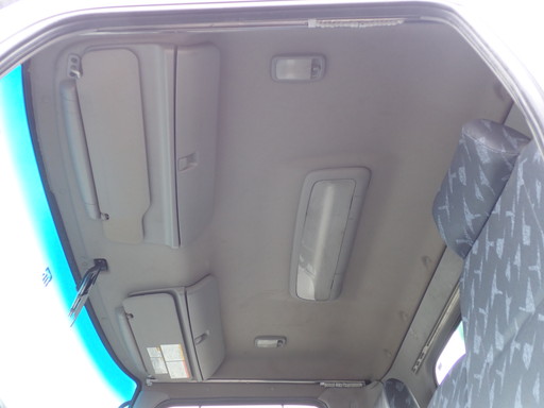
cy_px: 204
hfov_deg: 56.8
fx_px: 503
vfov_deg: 44.2
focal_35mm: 32
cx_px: 272
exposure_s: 1/100
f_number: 2.4
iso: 200
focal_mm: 5.79
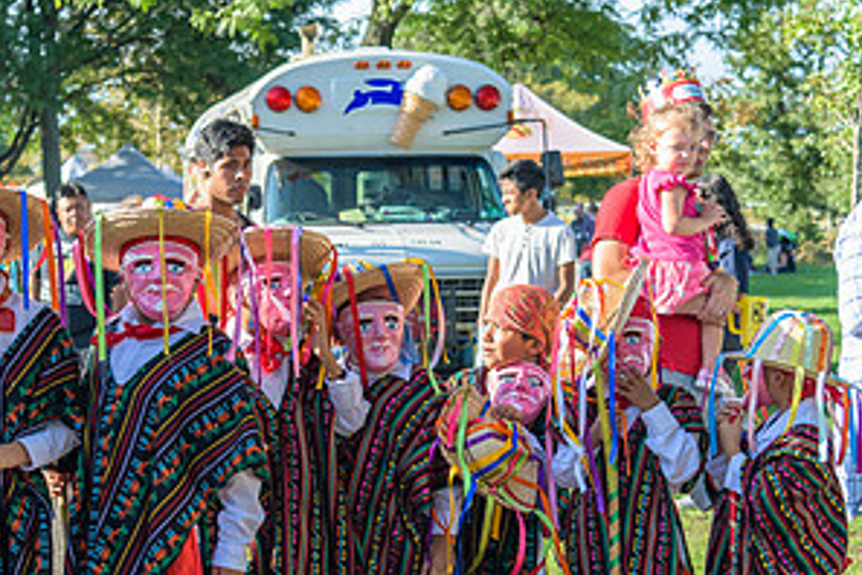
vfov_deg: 15.8
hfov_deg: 23.4
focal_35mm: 86
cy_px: 469
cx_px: 215
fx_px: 2059
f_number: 4
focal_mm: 44
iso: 160
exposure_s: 1/200
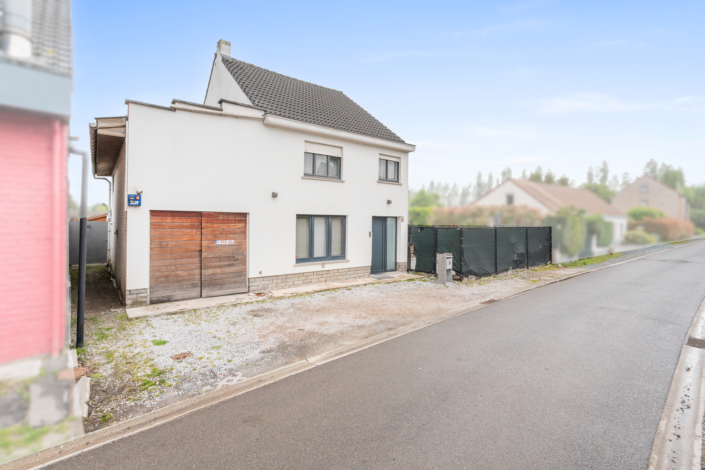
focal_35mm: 16
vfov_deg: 73.8
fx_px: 313
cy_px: 235
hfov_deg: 96.7
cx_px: 352
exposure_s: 1/400
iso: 800
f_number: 11
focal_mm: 16
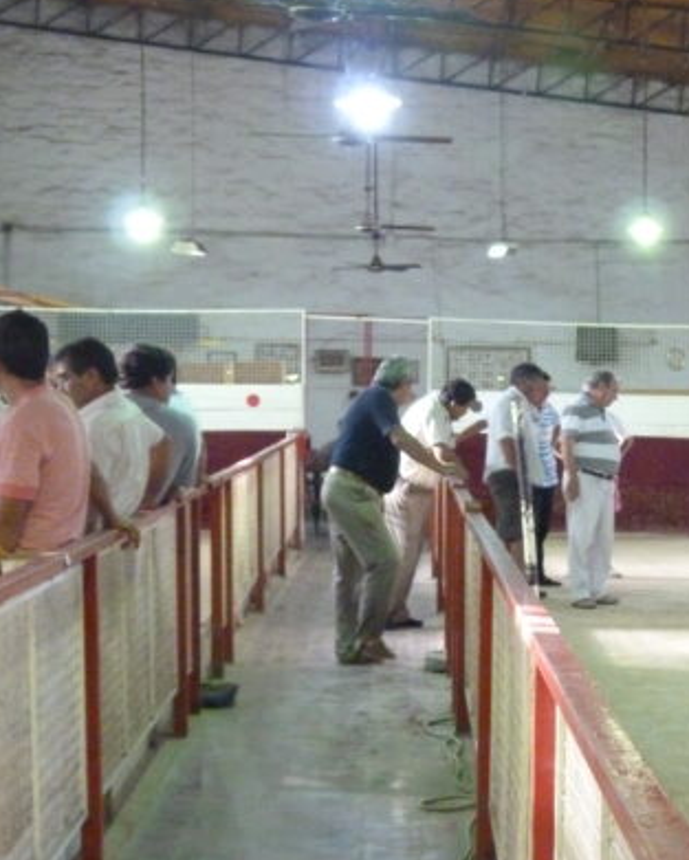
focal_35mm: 90
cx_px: 773
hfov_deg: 16.5
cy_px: 600
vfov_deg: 21.1
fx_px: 2293
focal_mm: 8.5
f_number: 3.2
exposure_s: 1/20
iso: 800
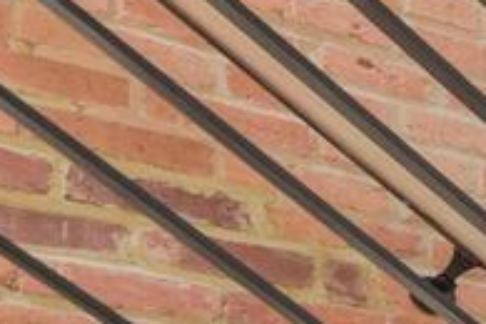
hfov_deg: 14.1
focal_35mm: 84
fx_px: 1134
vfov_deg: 13.0
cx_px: 1224
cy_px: 736
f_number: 8
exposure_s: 1/3
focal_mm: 16
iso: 400
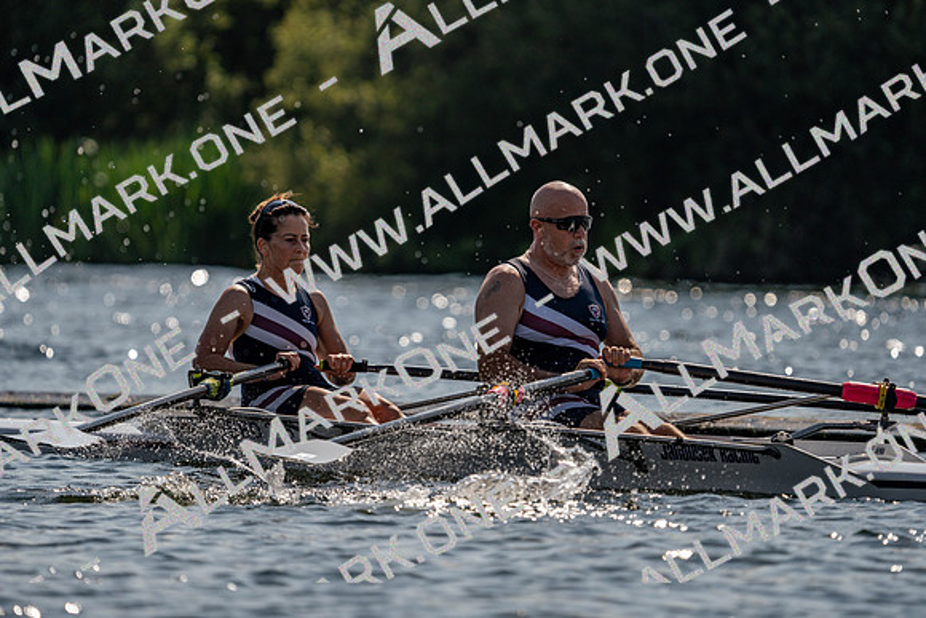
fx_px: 10471
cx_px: 463
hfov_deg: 5.1
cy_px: 309
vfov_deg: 3.4
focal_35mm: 407
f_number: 6.3
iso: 100
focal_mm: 407
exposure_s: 1/1600
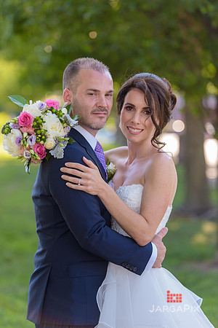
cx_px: 109
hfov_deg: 10.2
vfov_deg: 15.2
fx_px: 1226
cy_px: 164
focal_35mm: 135
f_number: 3.2
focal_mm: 135
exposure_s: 1/250
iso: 200
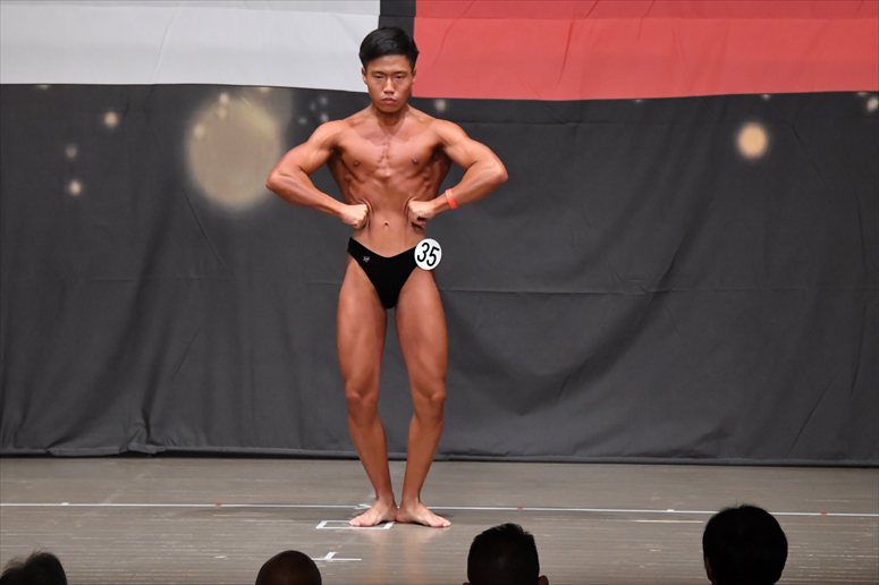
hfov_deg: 9.2
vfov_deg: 6.1
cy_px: 292
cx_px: 440
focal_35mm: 225
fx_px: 5491
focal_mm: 150
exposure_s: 1/400
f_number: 5.6
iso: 6400
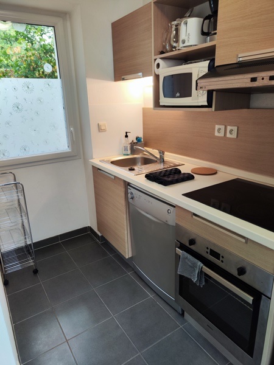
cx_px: 137
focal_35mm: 24
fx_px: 253
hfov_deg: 56.8
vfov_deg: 71.6
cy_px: 182
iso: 82
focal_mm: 5.59
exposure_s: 1/100
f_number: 1.88
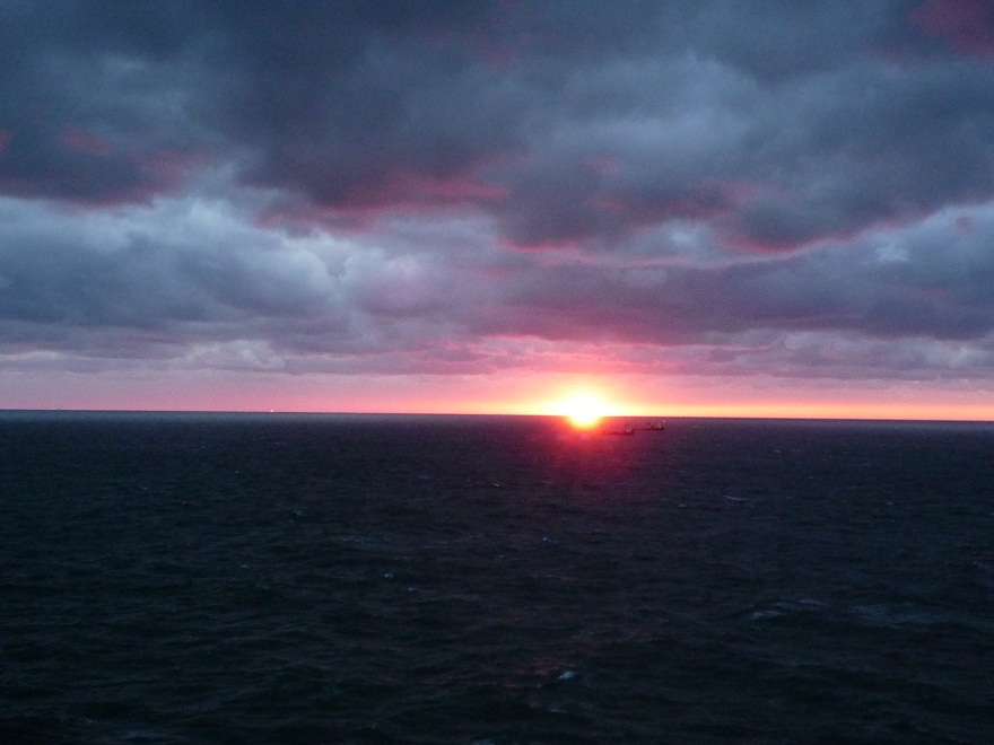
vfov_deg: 33.6
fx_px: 1235
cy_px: 372
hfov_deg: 43.9
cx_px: 497
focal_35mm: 43
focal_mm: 5.3
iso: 320
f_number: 3.4
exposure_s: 1/30
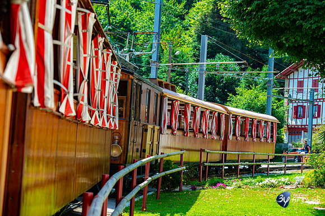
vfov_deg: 15.2
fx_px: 812
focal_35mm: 90
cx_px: 162
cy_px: 108
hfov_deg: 22.6
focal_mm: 90
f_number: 5.6
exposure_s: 1/125
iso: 100
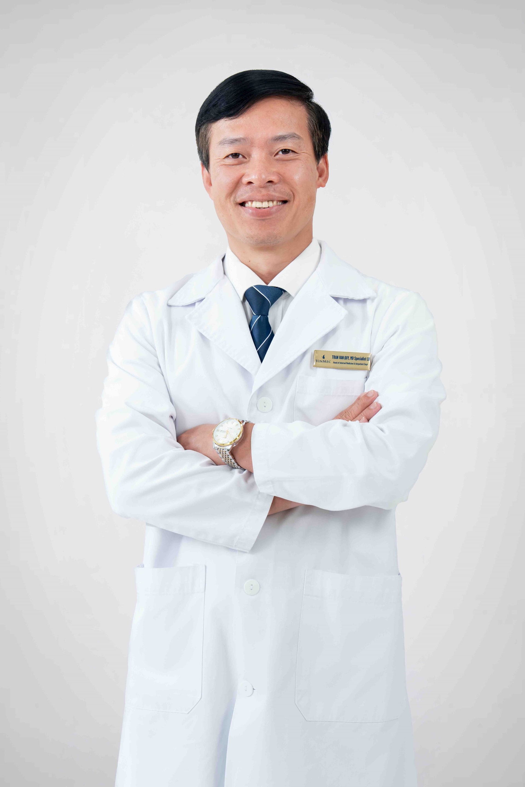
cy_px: 394
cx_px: 262
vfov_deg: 28.8
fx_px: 1531
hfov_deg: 19.5
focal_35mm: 70
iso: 320
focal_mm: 70
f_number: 4
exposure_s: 1/160
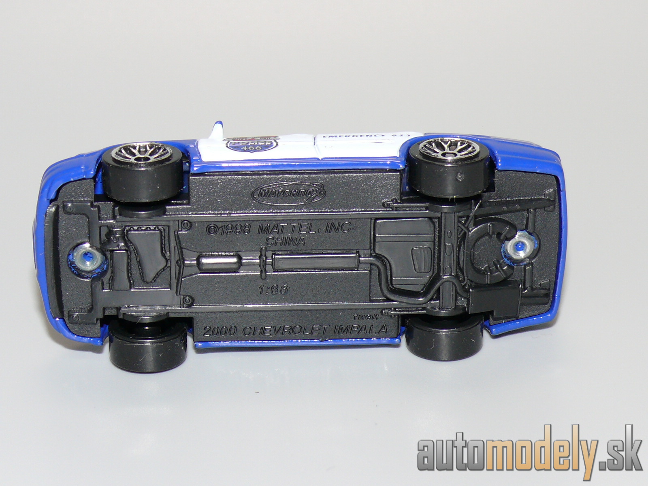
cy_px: 243
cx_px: 324
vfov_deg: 13.5
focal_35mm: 110
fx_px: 2059
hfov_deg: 17.9
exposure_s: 1/30
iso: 100
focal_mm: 14
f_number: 4
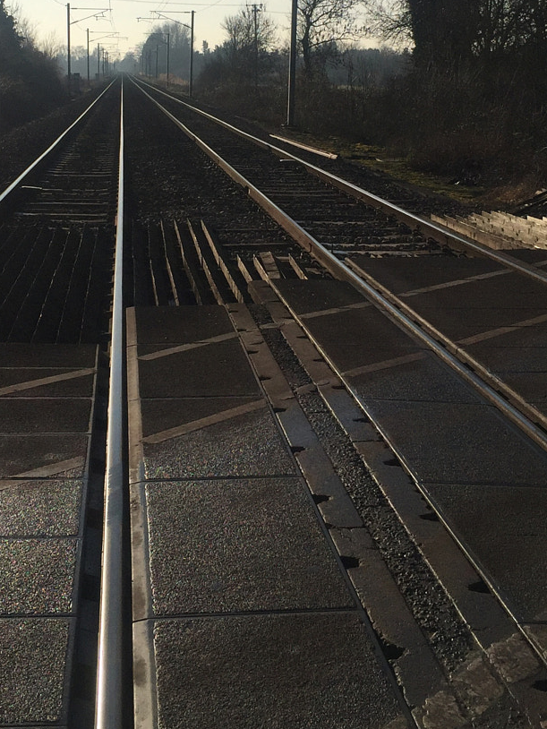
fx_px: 1200
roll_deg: -1.4
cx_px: 209
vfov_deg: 33.2
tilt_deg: -5.9
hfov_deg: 25.6
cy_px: 196
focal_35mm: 57
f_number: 2.2
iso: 32
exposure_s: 1/6623
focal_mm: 4.15
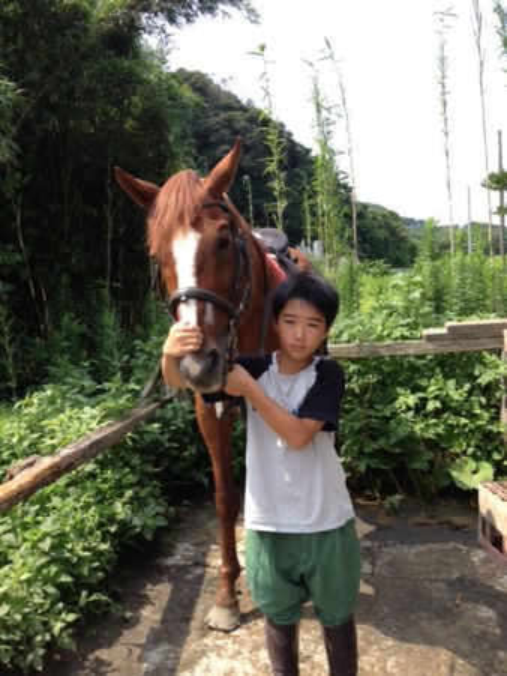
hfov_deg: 40.7
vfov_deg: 52.6
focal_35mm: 35
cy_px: 338
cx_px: 254
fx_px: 683
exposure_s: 1/552
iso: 50
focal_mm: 4.28
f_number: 2.4
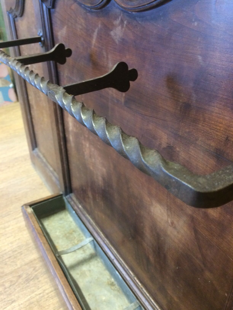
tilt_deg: -31.6
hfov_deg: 48.2
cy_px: 155
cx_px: 116
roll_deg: +4.8
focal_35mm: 29
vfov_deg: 61.7
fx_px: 260
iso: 320
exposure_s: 1/20
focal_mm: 4.15
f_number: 2.2
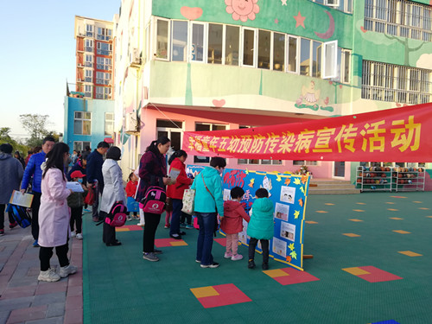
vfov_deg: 51.4
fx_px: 337
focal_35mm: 27
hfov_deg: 65.3
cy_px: 162
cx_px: 216
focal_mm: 3.83
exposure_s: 1/139
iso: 50
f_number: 1.8
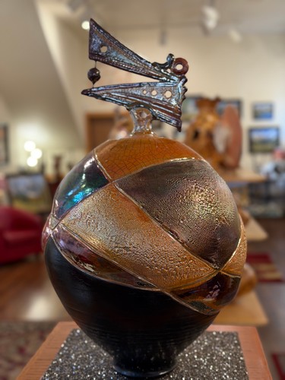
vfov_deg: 39.7
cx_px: 142
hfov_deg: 30.3
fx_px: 527
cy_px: 190
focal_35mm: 48
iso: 160
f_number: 1.78
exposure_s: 1/60
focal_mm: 6.76
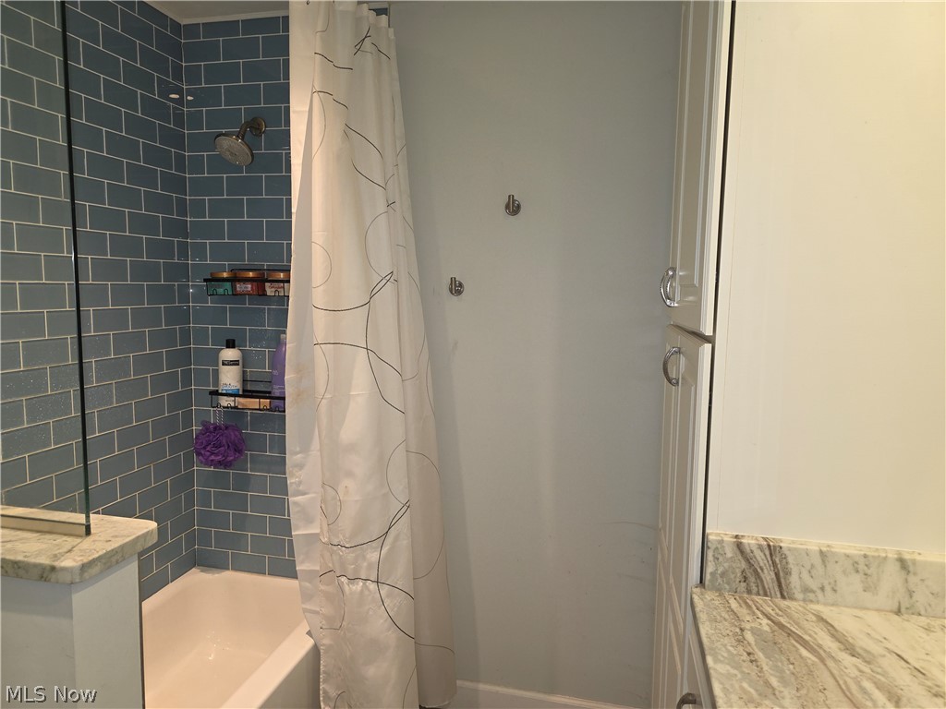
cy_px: 354
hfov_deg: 73.9
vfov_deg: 58.9
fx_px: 629
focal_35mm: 23
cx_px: 473
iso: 100
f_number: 1.7
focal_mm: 6.3
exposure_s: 1/60
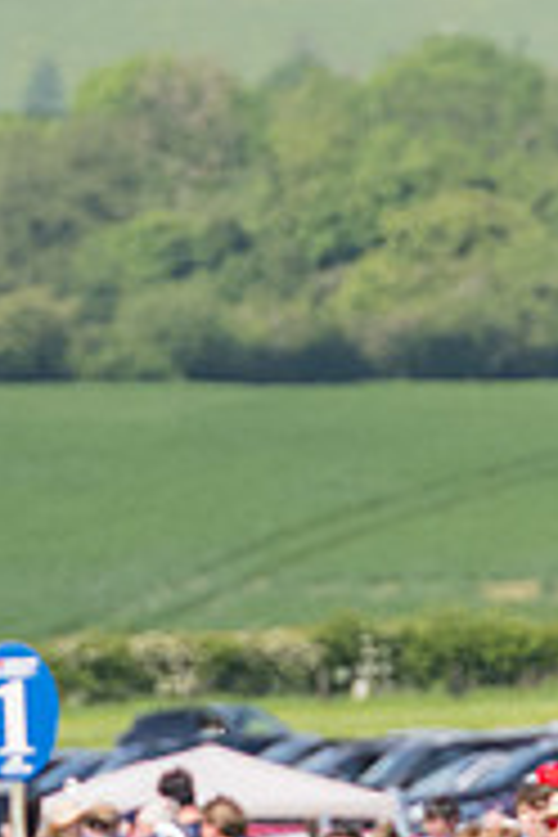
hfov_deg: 1.6
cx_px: -454
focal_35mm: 840
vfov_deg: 2.5
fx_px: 19528
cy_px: 796
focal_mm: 140
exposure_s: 1/2500
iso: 400
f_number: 4
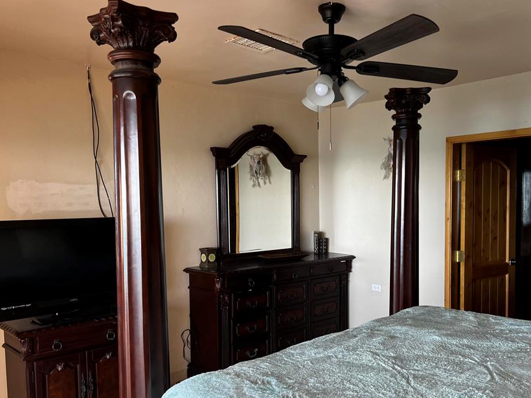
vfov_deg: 44.0
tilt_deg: -4.2
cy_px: 232
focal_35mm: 32
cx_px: 308
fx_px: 491
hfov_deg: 56.5
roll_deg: +0.2
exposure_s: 1/118
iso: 125
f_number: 1.5
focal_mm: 5.7
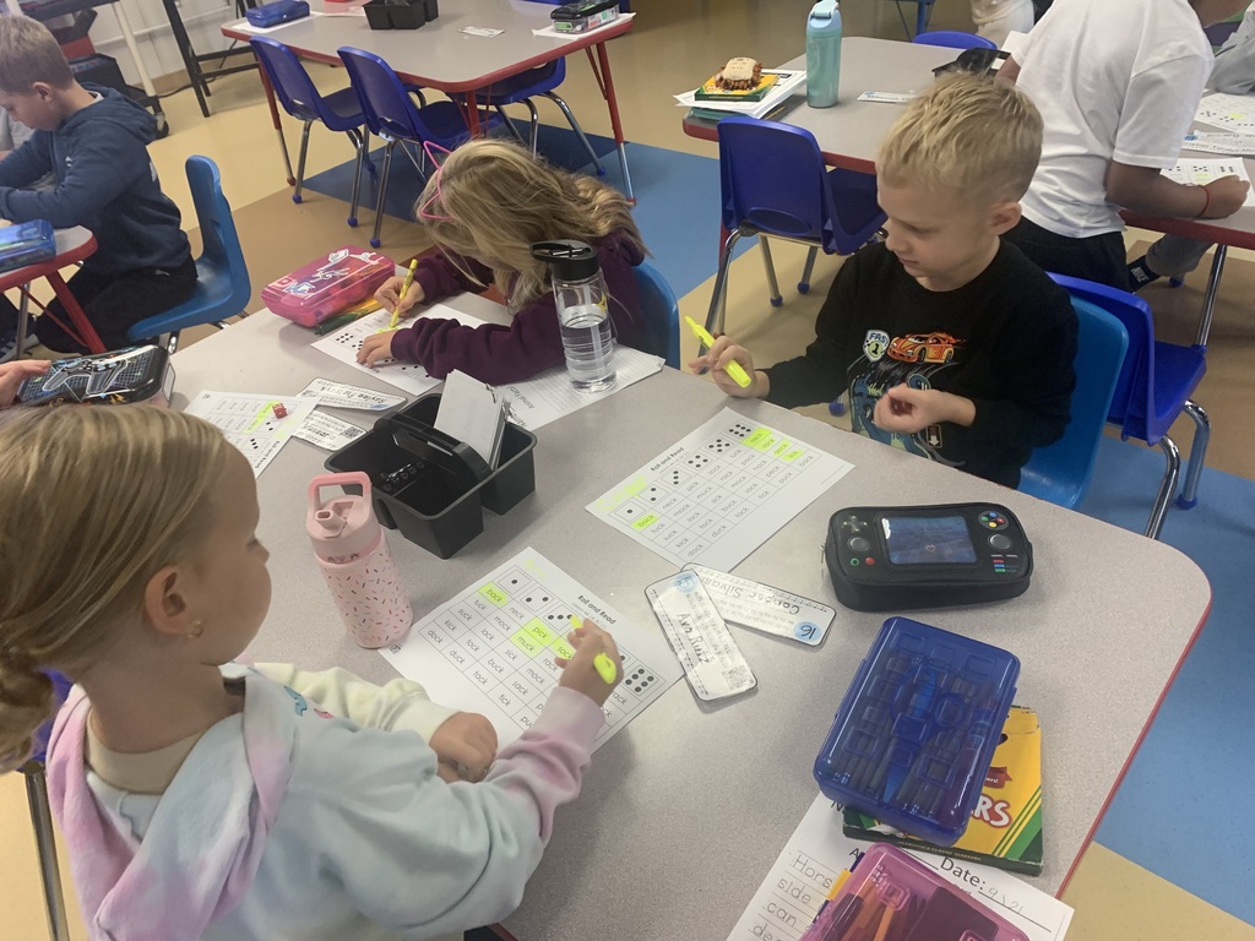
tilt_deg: -37.6
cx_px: 628
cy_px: 470
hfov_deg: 67.3
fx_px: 943
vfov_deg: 53.1
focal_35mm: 26
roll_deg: +8.7
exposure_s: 1/60
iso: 160
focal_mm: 4.25
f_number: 1.8
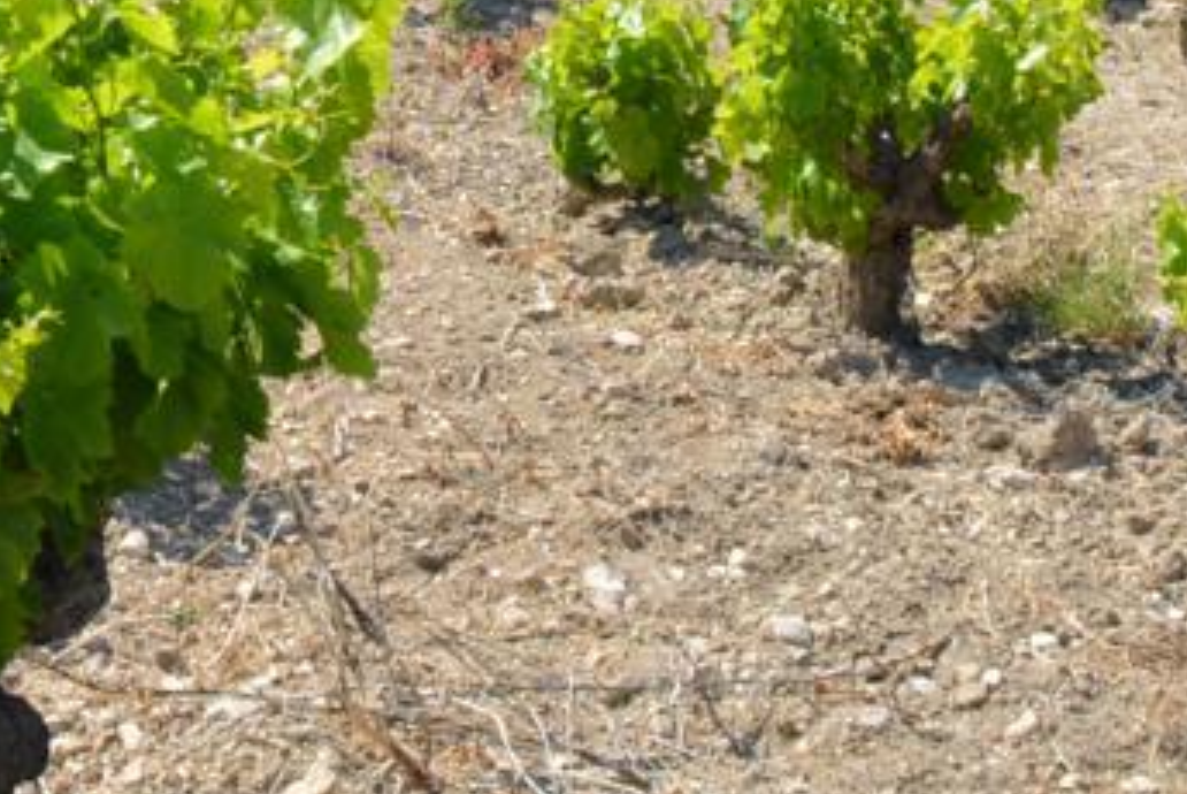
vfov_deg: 10.4
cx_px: 297
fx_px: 4191
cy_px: -426
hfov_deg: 16.0
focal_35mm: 127
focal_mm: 18
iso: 100
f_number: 8
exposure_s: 1/250
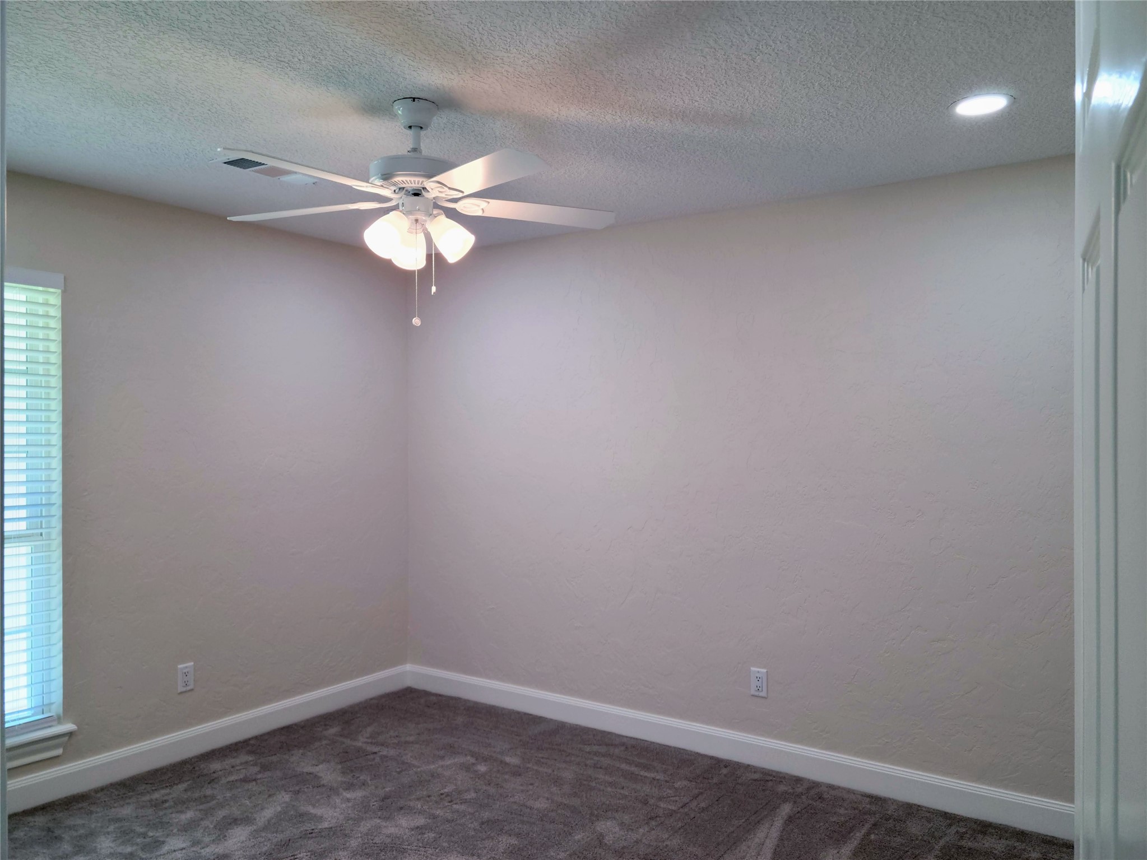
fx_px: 928
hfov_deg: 63.4
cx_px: 574
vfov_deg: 49.7
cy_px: 430
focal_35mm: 28
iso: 64
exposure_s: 1/60
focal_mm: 5.9
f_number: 2
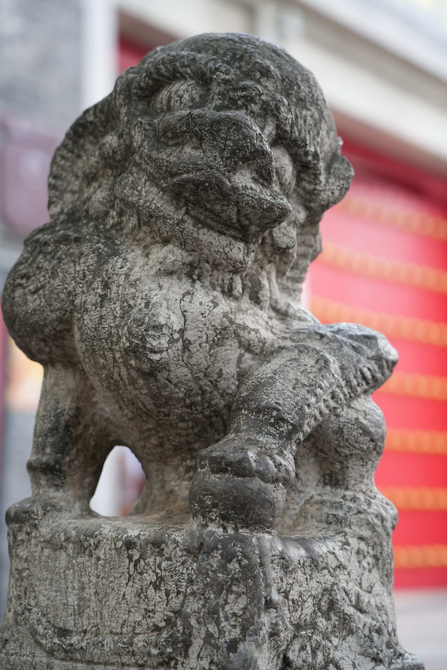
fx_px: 1415
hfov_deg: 17.9
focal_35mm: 76
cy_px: 335
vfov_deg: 26.6
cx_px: 224
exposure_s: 1/160
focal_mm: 76
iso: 250
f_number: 4
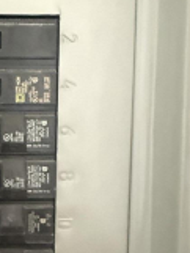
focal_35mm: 58
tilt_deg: -2.1
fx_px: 424
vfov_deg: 33.0
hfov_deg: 22.7
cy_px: 89
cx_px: -52
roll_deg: -0.6
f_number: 2.2
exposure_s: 1/40
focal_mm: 2.22
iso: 1600
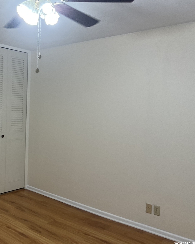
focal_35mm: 38
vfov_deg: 47.9
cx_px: 35
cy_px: 123
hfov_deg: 37.5
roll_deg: -1.7
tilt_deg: -2.0
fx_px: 274
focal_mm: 3
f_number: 1.8
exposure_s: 1/60
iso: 40
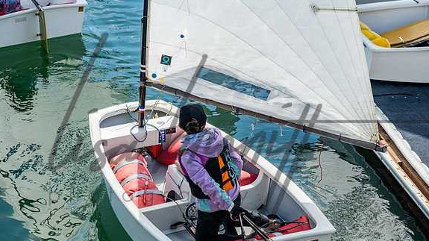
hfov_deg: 19.3
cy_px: 139
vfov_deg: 10.9
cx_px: 215
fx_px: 1262
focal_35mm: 111
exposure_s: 1/125
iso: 250
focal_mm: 105
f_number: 10
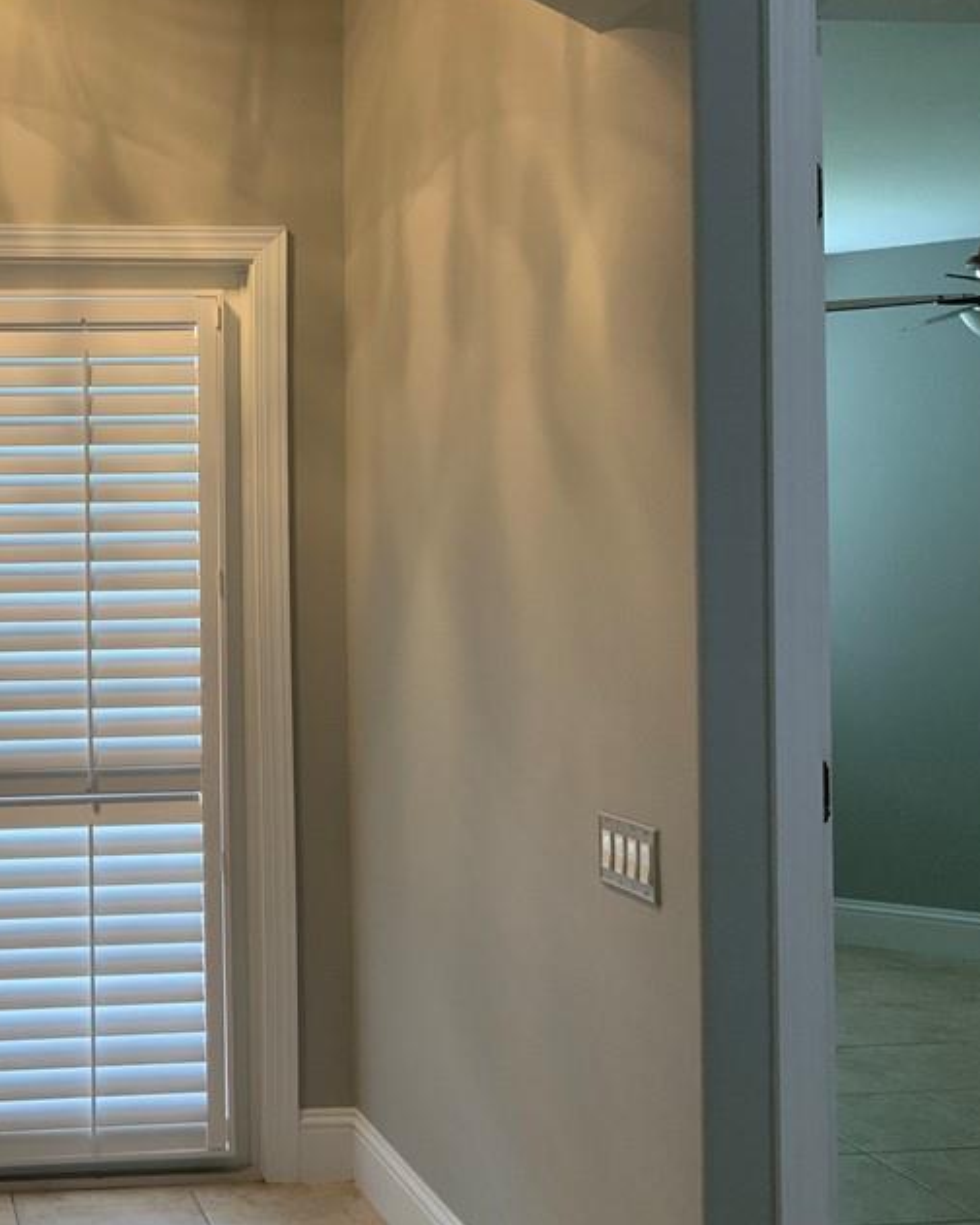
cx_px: 14
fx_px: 1668
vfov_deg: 40.3
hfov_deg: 30.6
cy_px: 544
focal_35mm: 46
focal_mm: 3
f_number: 1.8
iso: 64
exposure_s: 1/60
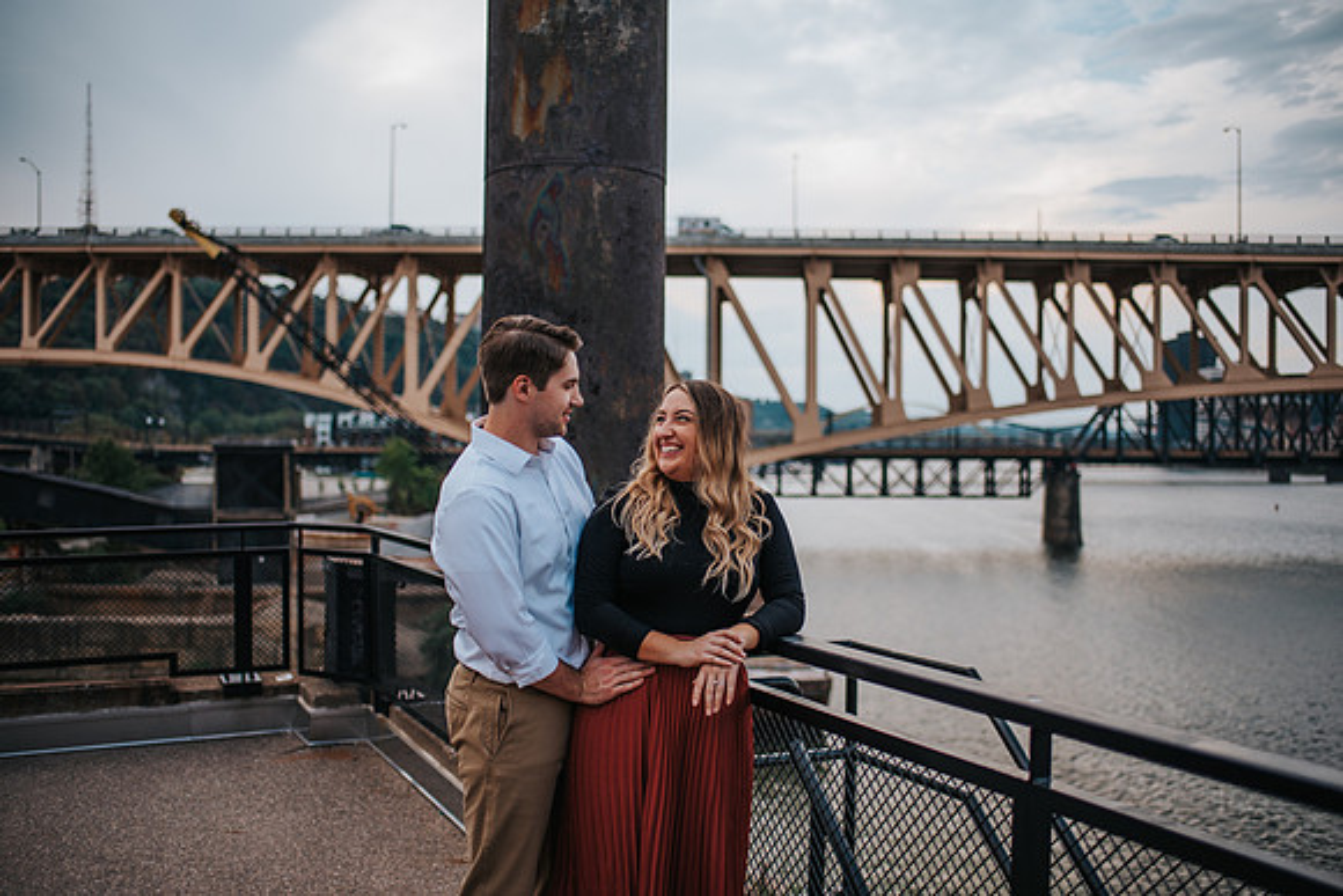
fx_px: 1306
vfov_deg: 37.9
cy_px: 448
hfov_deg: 54.4
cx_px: 672
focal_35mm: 35
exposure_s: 1/800
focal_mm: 35
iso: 100
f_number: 1.8
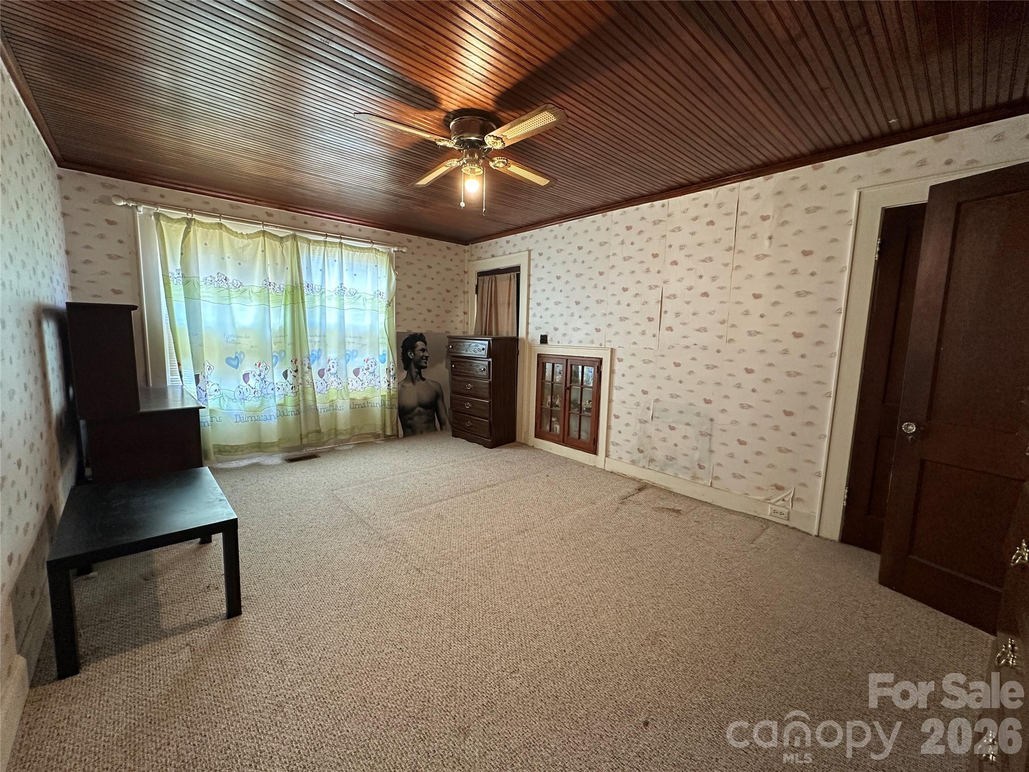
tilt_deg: -7.1
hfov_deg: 102.1
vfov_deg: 85.7
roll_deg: -1.7
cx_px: 514
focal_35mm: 14
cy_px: 386
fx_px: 416
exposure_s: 1/60
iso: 320
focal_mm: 2.22
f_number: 2.2
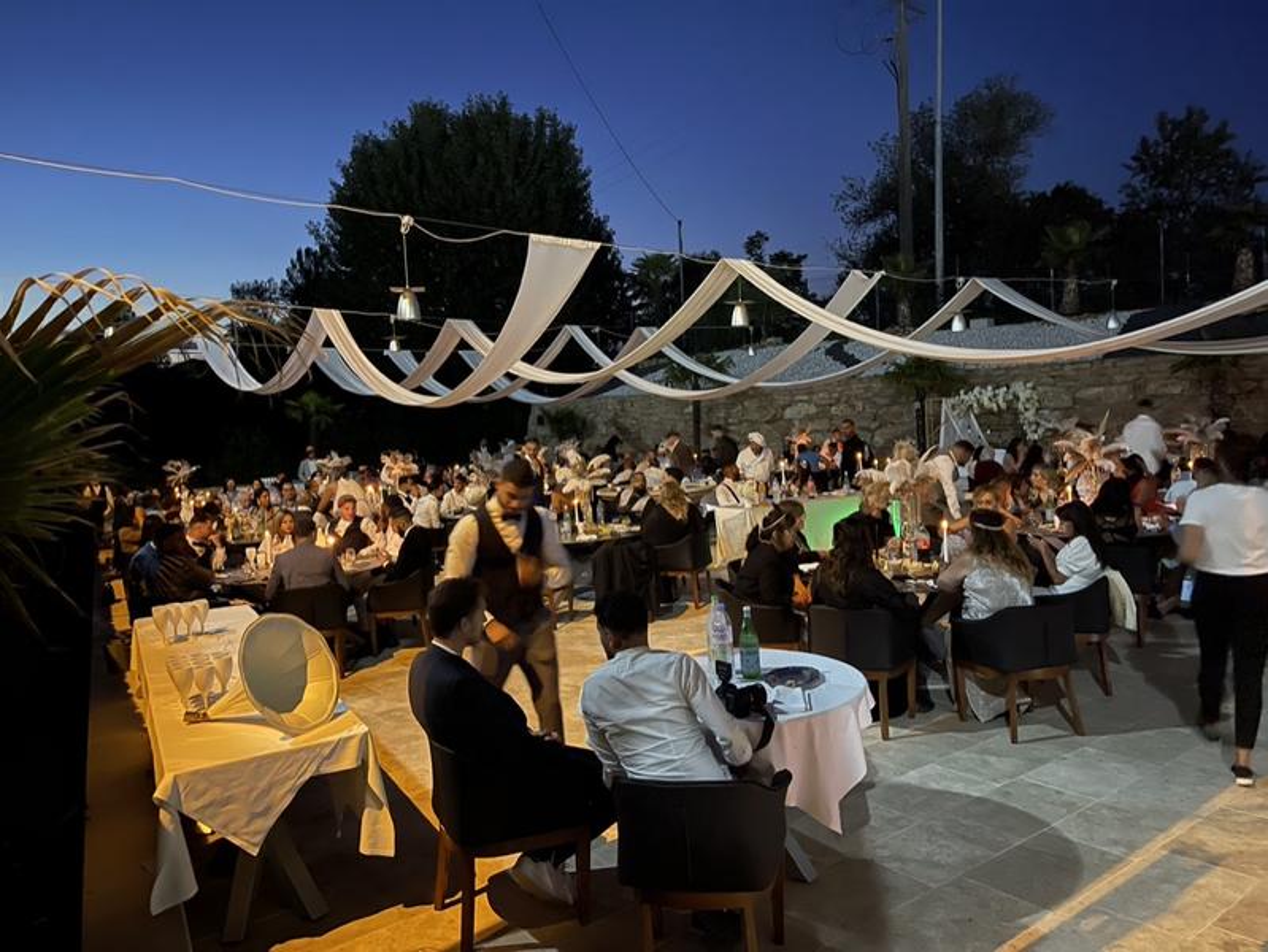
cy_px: 476
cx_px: 634
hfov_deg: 67.3
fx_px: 953
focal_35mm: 26
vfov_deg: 53.1
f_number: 1.6
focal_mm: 5.1
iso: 1600
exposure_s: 1/14
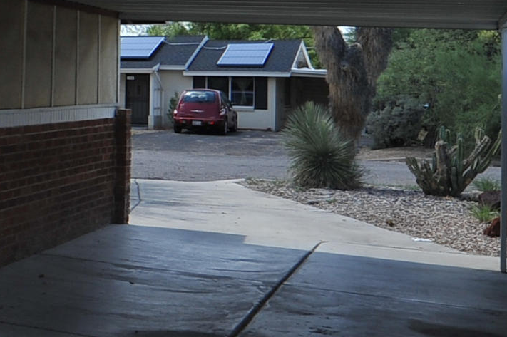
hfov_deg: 20.1
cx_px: -378
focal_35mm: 76
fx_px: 1070
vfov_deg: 17.7
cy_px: 45
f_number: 13
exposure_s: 1/250
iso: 320
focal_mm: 18
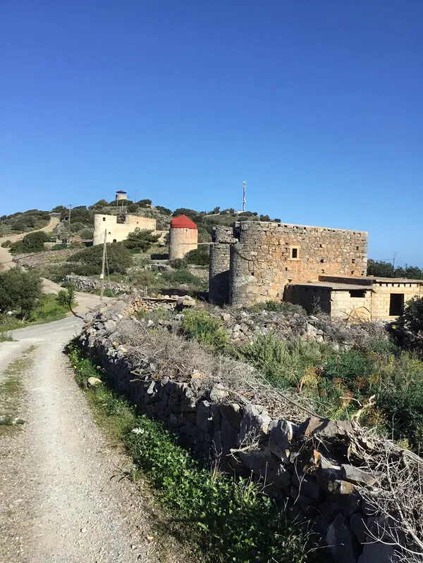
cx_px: 212
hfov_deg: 45.4
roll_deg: -0.6
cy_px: 282
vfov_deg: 58.4
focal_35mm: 31
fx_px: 505
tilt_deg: -1.7
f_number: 2.4
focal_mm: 3.3
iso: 25
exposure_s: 1/1431
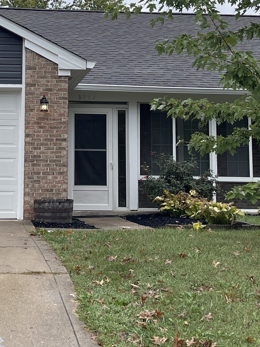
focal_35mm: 76
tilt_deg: +7.6
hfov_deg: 19.3
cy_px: 83
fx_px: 761
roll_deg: -0.4
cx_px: 68
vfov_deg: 25.3
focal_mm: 5.1
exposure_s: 1/2165
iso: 32
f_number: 1.6
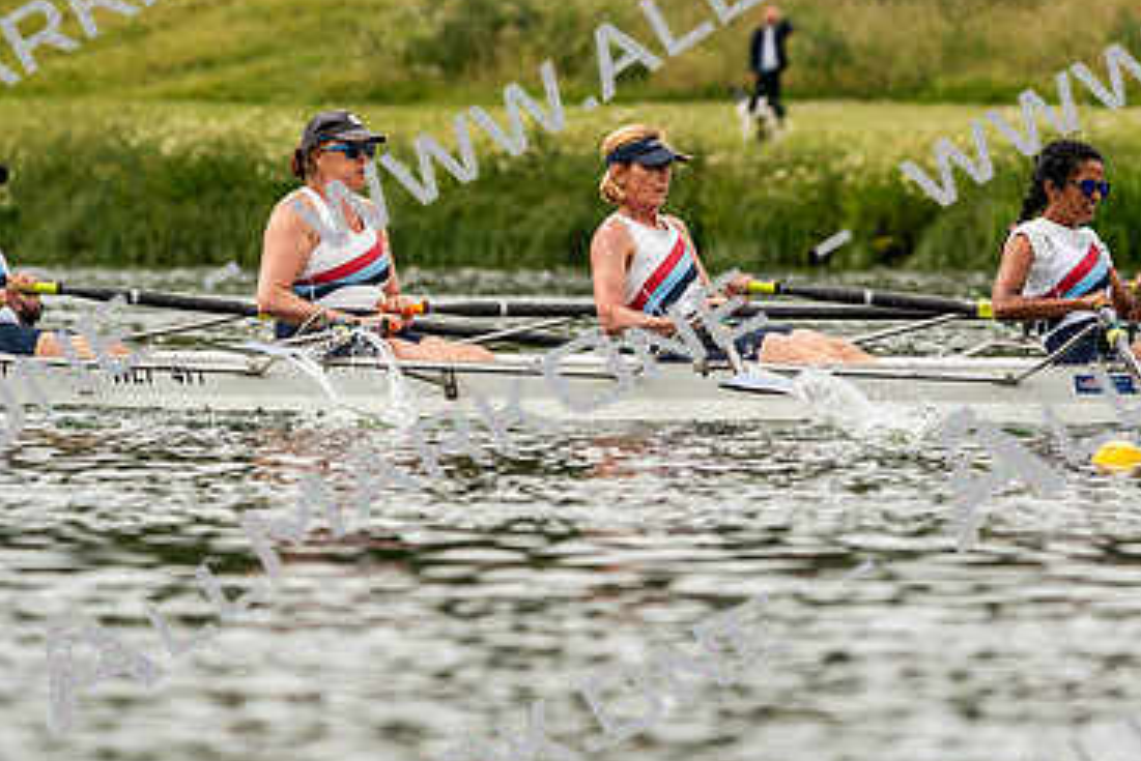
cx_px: 675
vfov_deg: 3.3
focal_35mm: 423
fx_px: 13411
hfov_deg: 4.9
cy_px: 259
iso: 320
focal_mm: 268
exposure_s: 1/2000
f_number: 6.3
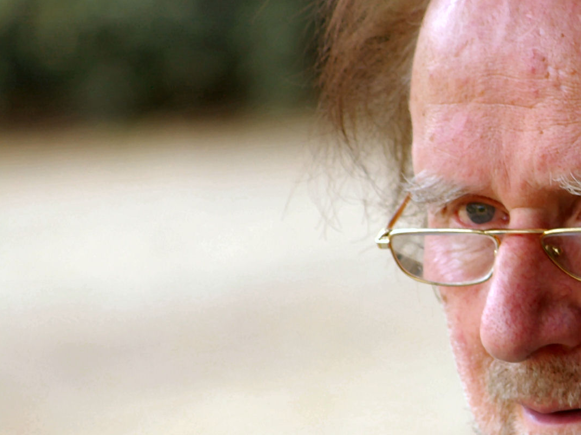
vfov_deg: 2.2
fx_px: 11360
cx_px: 642
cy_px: 279
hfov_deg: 2.9
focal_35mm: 677
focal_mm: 210
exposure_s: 1/125
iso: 200
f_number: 5.6
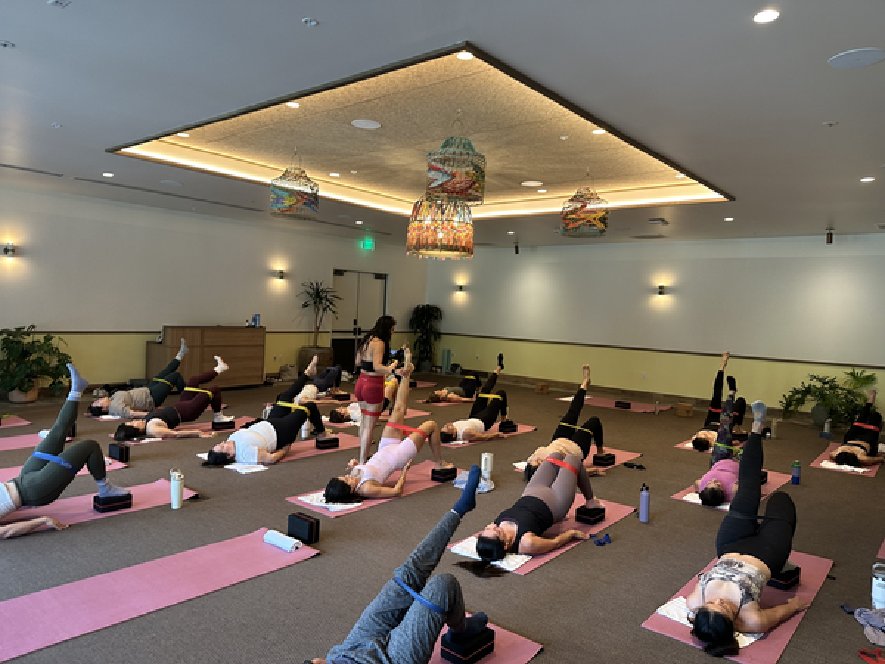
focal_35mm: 24
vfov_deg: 56.8
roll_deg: -1.5
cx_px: 442
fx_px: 614
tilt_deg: -3.6
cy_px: 332
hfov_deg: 71.6
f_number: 1.78
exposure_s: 1/56
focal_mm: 6.86
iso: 200
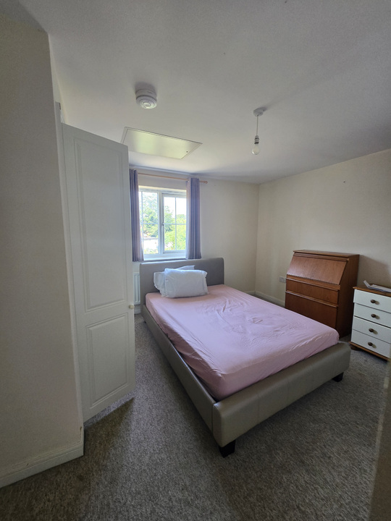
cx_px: 196
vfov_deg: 106.2
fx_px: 196
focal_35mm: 13
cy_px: 260
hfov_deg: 89.9
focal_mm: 1.7
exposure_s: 1/50
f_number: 2.2
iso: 125
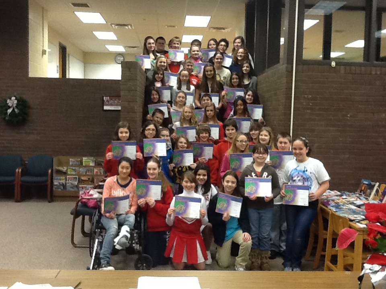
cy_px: 144
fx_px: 357
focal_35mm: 32
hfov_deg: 56.8
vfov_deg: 44.2
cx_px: 193
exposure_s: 1/30
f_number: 2.4
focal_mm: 2.03
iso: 200
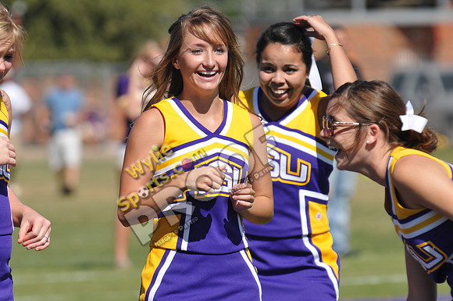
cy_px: 150
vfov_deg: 2.7
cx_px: 226
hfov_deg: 4.0
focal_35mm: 510
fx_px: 6409
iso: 200
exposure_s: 1/640
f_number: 6.3
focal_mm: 340
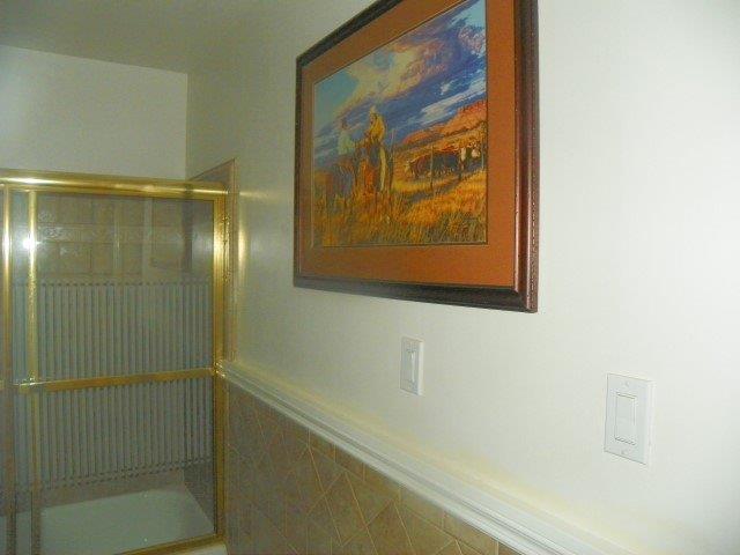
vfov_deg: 53.1
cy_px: 278
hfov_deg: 67.3
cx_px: 370
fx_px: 556
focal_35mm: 26
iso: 200
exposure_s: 1/30
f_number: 2.8
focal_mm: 4.6
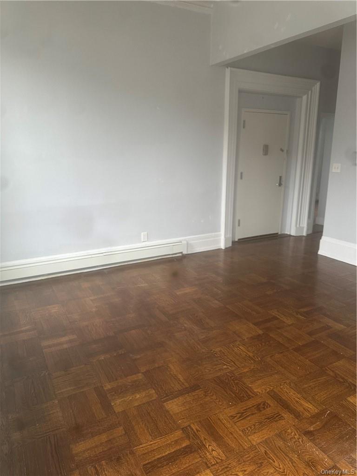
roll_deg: +0.3
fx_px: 330
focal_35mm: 24
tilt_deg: -12.9
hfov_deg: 56.8
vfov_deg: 71.6
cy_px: 238
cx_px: 178
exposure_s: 1/76
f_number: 1.78
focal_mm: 6.86
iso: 250
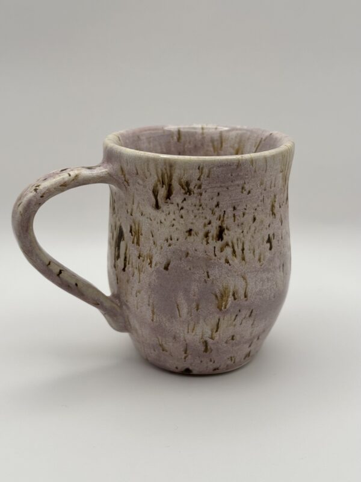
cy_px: 241
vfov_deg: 39.7
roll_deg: -0.5
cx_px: 180
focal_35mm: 48
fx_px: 667
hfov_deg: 30.3
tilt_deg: -18.2
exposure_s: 1/409
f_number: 1.78
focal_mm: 6.76
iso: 64
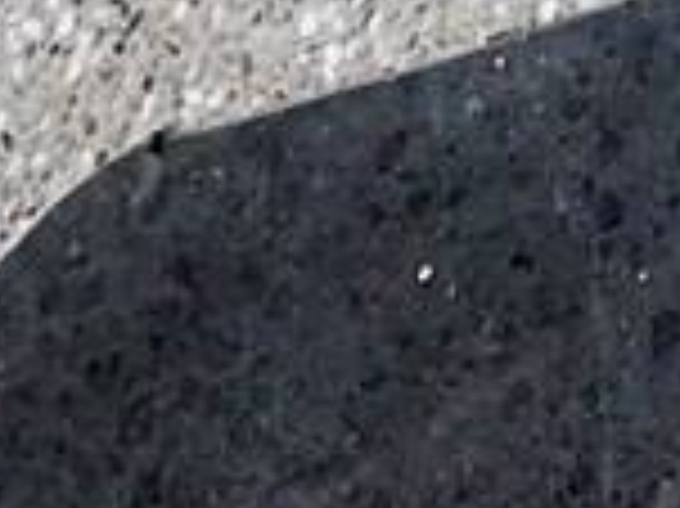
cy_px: 1387
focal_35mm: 186
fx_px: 3651
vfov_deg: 7.3
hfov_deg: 10.5
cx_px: 815
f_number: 2.5
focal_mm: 14
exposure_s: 1/30
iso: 3200
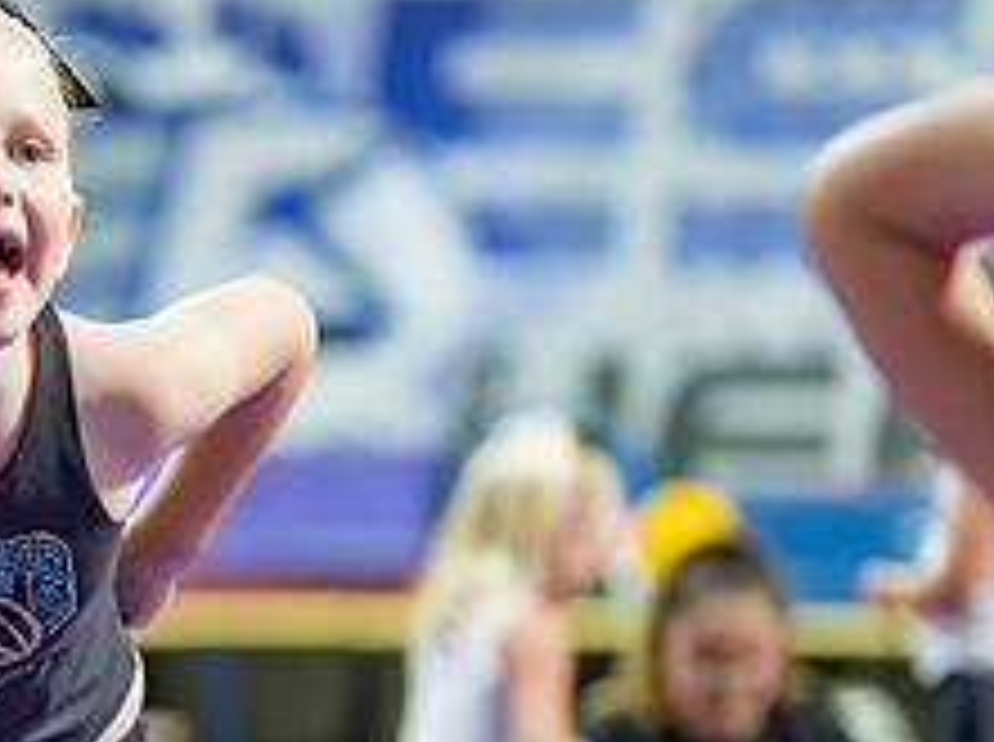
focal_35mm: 188
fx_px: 5390
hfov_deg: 10.4
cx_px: -137
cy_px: 565
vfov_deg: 7.9
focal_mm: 50
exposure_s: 1/320
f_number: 1.2
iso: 800
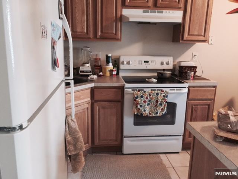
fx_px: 199
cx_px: 119
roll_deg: -2.0
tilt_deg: -12.4
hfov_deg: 61.7
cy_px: 90
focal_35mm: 29
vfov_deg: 48.2
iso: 250
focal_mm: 4.15
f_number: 2.2
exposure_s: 1/30
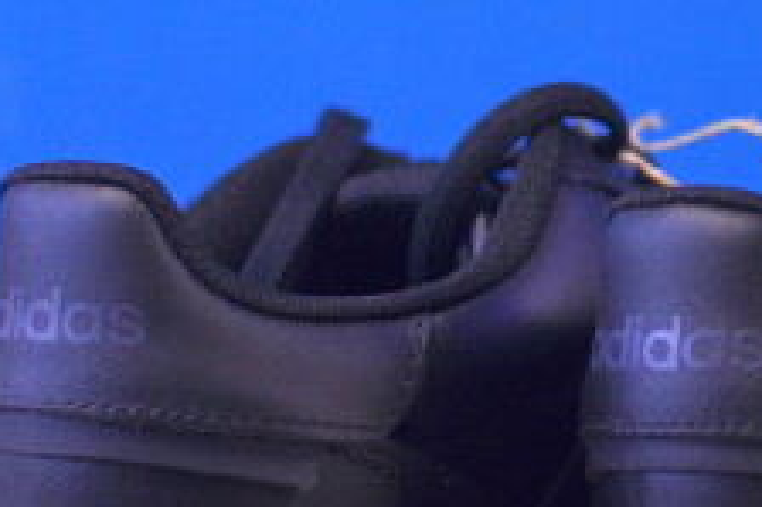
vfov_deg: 5.1
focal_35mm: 268
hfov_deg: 7.6
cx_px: 803
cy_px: 168
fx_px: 5668
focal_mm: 50
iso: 250
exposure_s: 1/320
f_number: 2.2
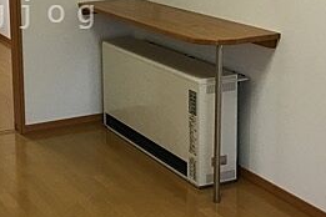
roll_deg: +3.1
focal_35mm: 74
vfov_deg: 18.1
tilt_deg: -9.5
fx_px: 670
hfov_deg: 26.2
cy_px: 14
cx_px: 15
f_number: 2.2
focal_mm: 4.15
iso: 40
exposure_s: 1/30
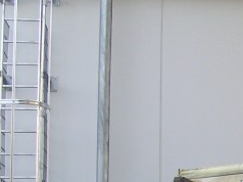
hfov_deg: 14.7
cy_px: 232
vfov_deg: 11.3
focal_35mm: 128
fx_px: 898
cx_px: 322
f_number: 4
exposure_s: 1/80
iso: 50
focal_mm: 5.8
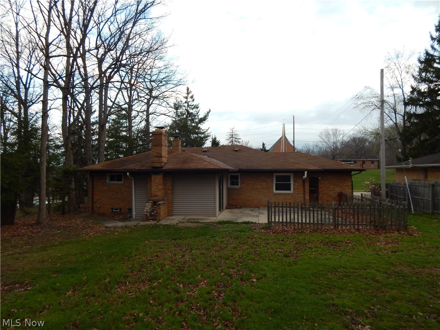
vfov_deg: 61.1
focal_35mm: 22
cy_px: 165
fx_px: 280
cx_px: 220
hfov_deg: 76.4
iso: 125
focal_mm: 4
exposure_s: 1/200
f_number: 3
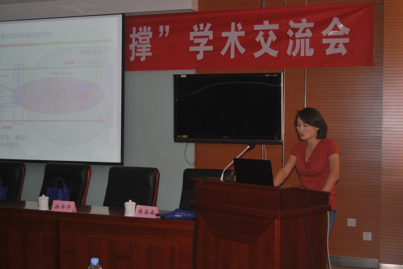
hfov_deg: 38.8
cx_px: 202
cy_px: 134
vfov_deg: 26.6
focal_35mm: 51
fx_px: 572
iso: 200
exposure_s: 1/60
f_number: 4.5
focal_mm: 34
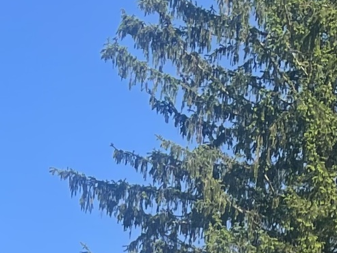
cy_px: 712
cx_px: 142
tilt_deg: +5.5
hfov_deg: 12.7
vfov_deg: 8.3
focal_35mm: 156
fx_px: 1519
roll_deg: -4.0
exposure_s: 1/1715
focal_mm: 5.1
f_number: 1.6
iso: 32
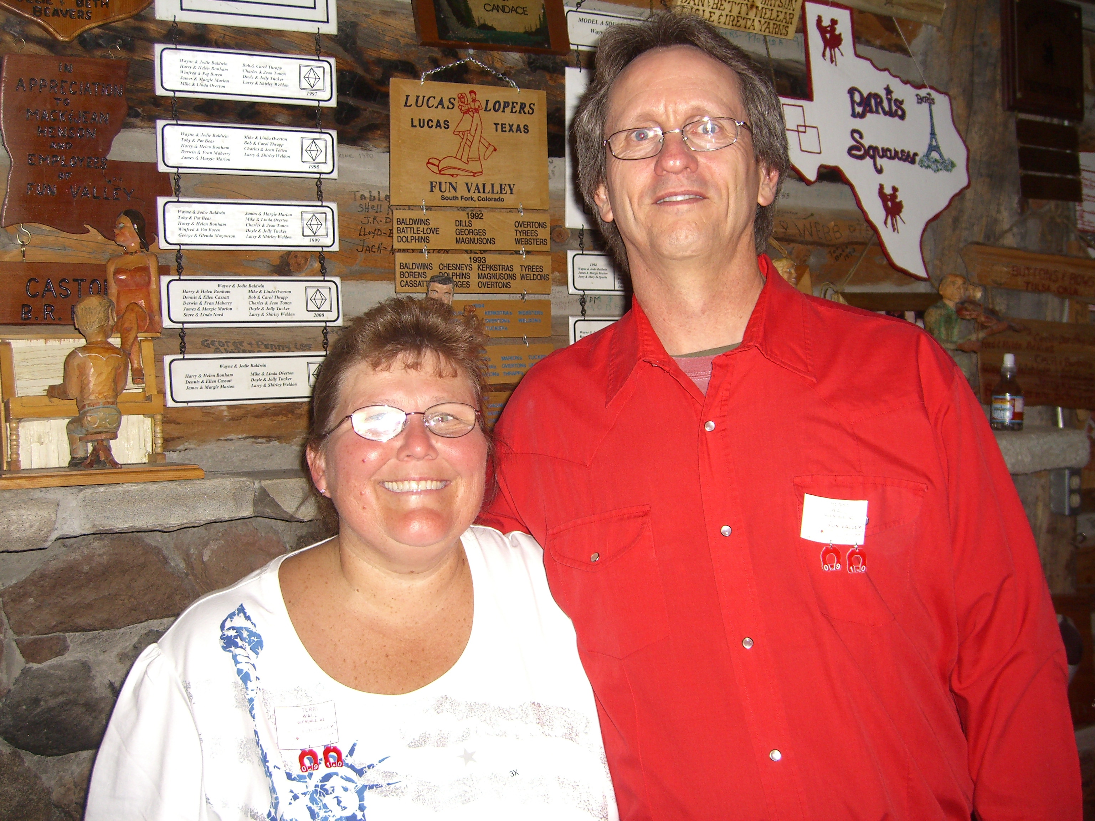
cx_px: 548
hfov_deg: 49.0
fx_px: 1202
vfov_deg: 37.7
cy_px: 410
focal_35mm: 38
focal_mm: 7.9
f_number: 2.8
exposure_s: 1/60
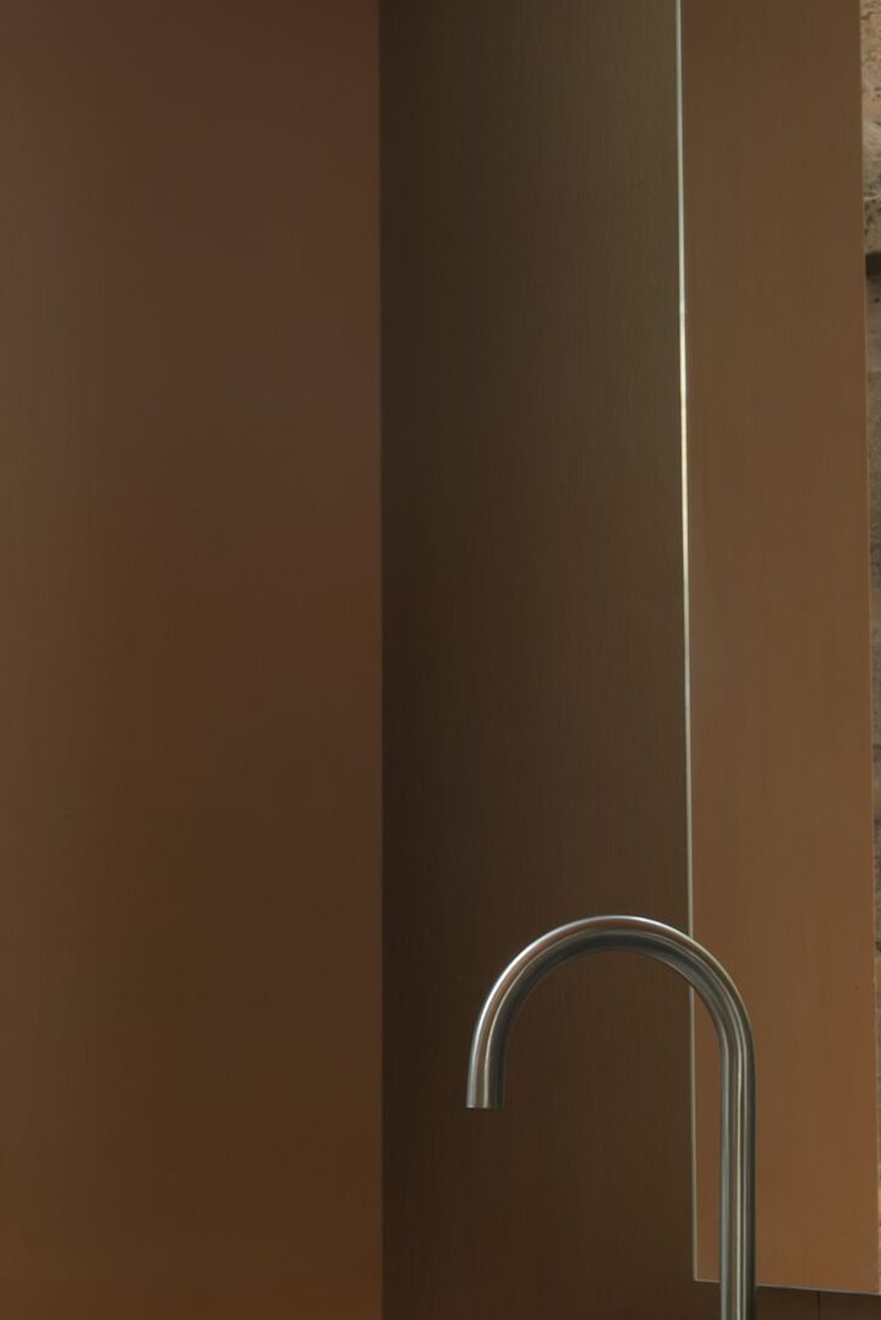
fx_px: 6016
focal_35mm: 164
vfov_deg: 12.5
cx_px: 733
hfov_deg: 8.4
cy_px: 969
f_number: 10
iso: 125
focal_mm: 39.7
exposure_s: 1/1.67
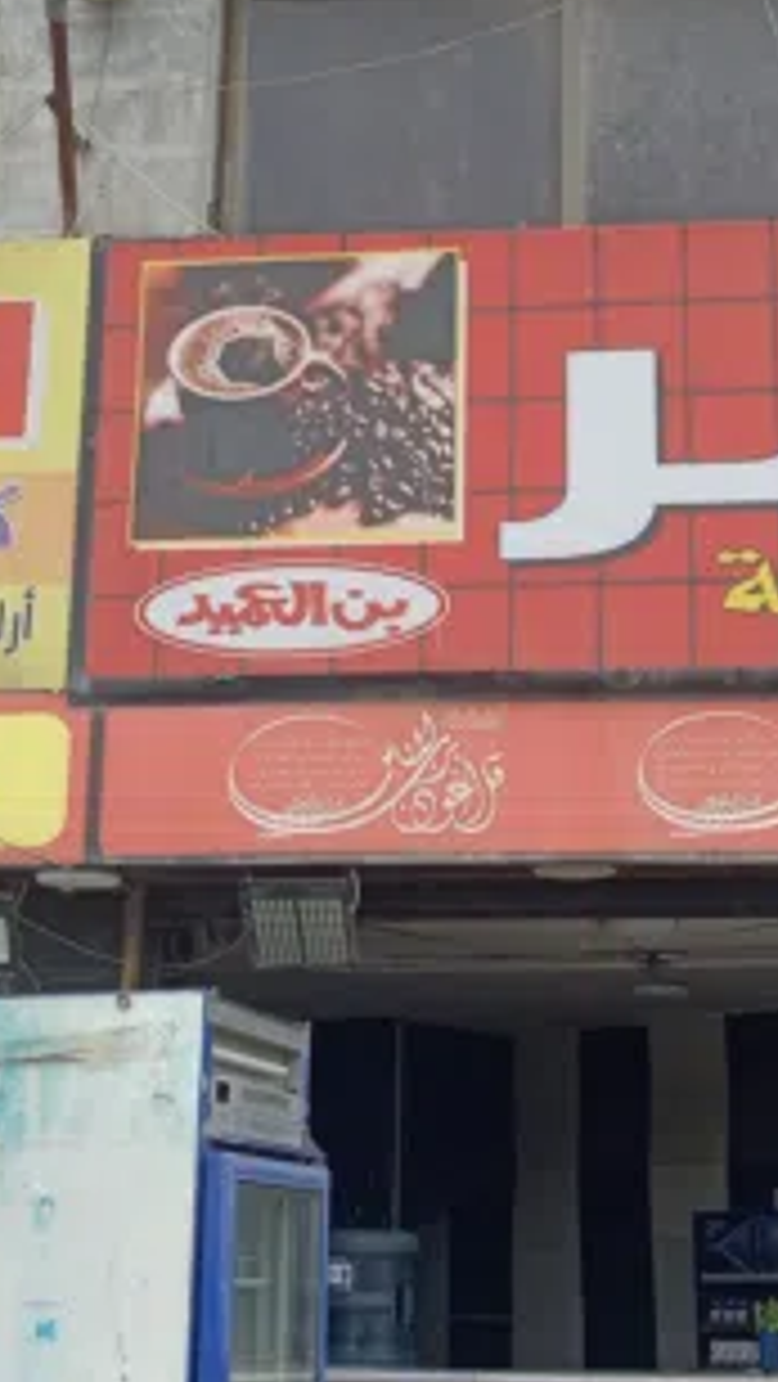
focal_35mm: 59
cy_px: 576
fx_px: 2161
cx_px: 436
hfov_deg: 20.4
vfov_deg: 35.3
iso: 101
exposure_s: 1/304
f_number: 1.8
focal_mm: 4.25
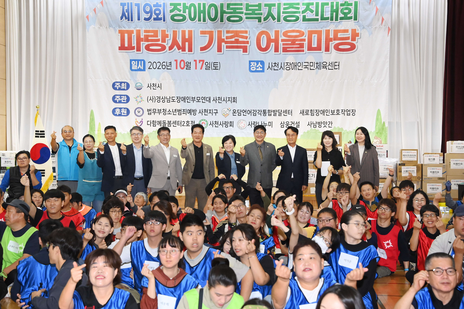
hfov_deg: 26.0
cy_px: 154
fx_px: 1005
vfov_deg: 17.5
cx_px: 232
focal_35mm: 78
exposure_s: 1/200
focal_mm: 78
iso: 5000
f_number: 6.3
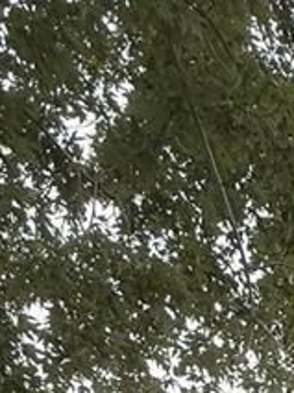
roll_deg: +2.3
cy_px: 768
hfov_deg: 15.5
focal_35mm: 79
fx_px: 897
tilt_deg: -5.8
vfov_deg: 17.9
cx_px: 558
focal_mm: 2.22
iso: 64
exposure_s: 1/253
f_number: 2.2
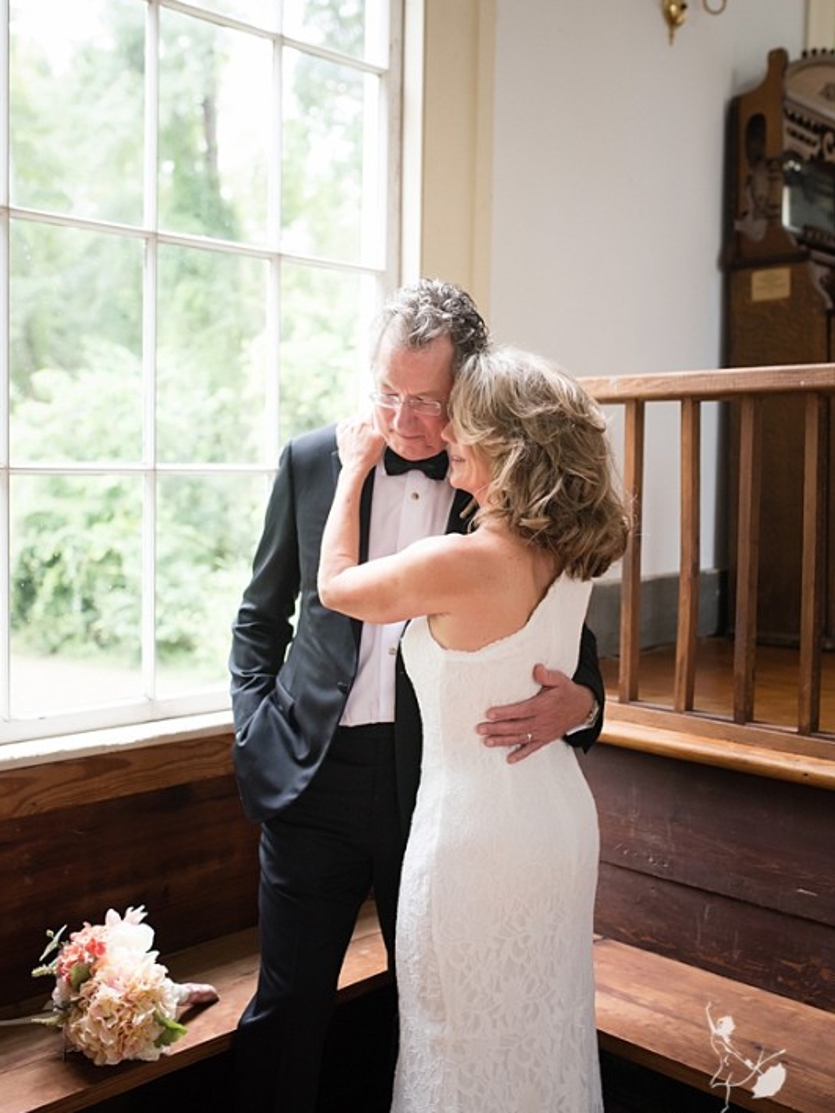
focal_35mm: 38
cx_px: 418
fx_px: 1222
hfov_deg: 37.7
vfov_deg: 49.0
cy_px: 534
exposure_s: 1/125
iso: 2500
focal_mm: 35
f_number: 2.8
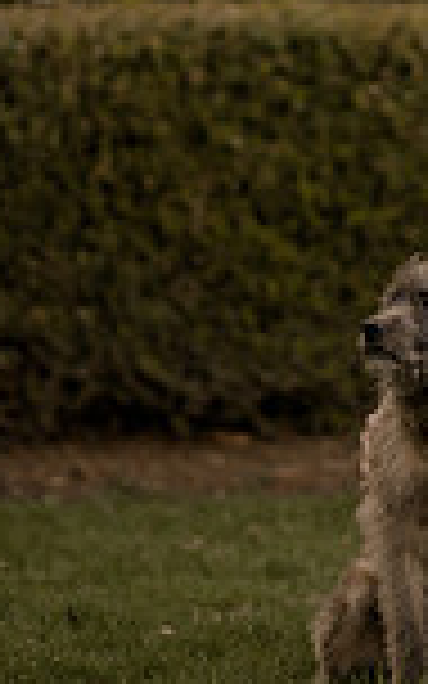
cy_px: 86
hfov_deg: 5.1
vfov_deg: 8.2
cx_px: 613
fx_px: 4778
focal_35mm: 256
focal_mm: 85
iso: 100
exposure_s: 1/800
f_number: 1.4
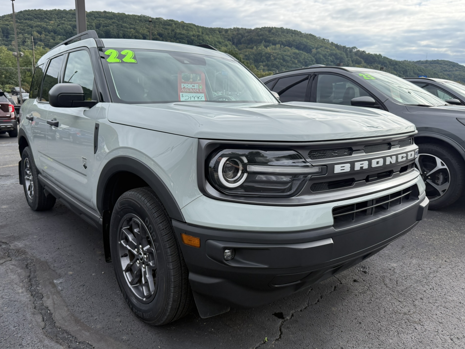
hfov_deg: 67.2
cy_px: 177
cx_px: 218
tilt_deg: -14.1
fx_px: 349
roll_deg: -2.0
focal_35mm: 26
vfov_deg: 53.1
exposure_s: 1/2110
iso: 100
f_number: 1.78
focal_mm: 6.76
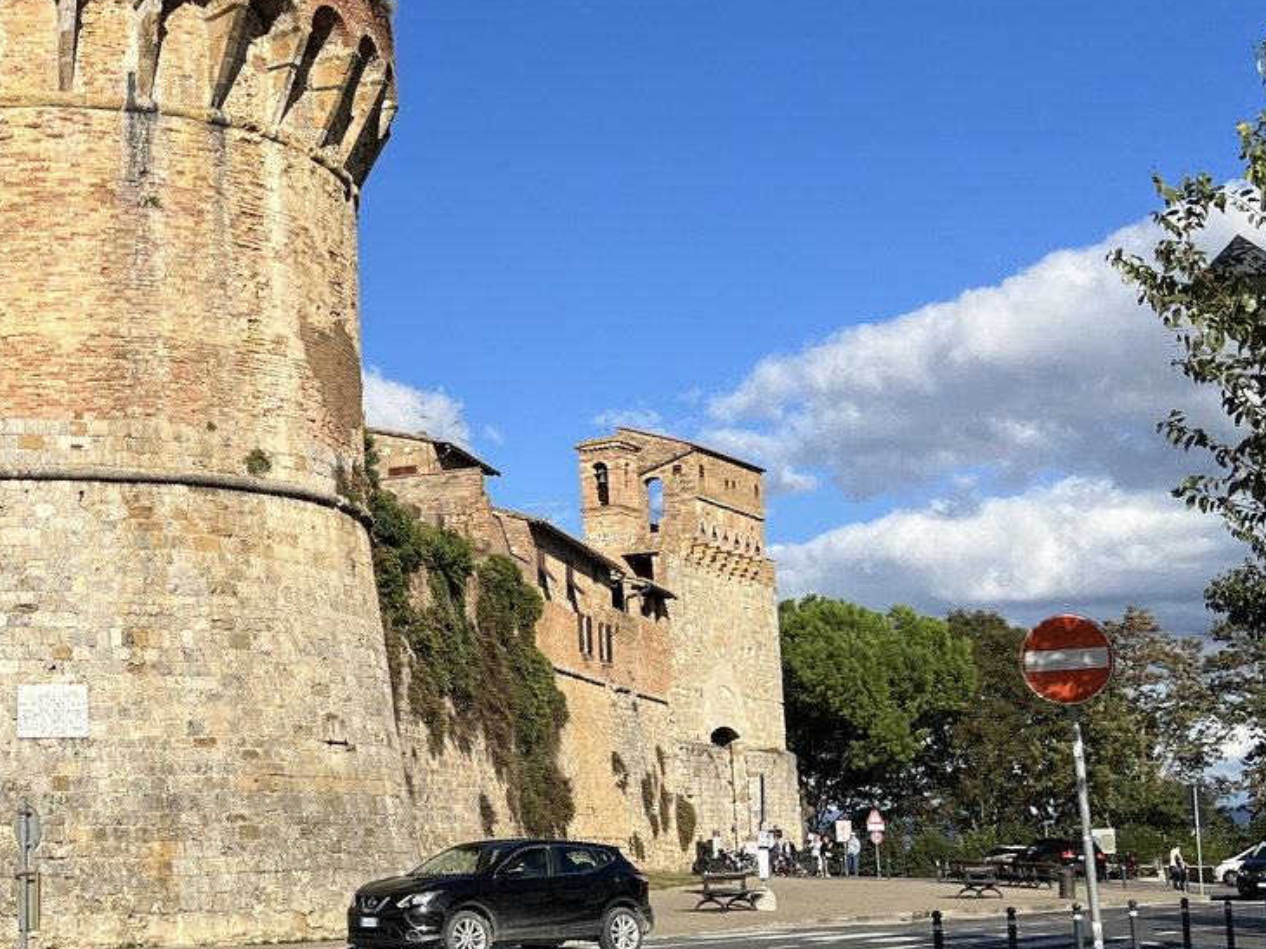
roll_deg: +2.0
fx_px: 2084
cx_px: 121
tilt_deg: +10.2
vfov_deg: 25.6
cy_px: 505
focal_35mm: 57
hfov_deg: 32.1
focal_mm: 5.7
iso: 50
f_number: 1.5
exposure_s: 1/6211
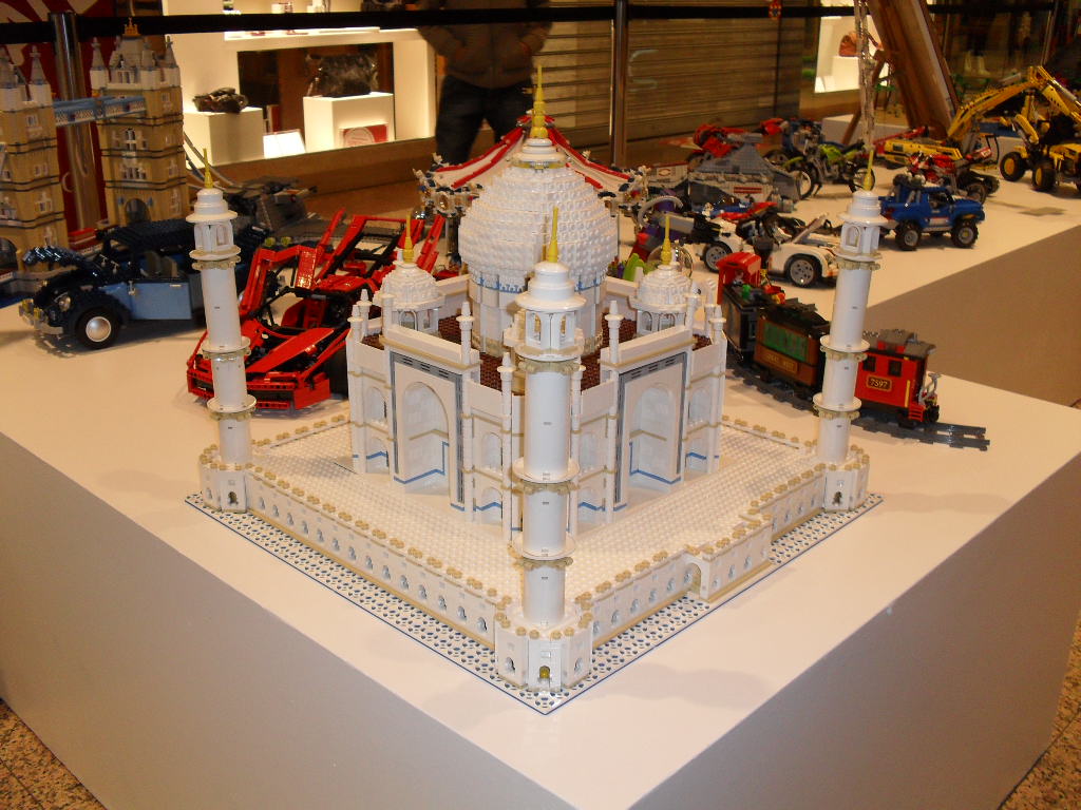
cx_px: 540
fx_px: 1093
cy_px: 405
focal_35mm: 35
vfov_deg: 40.7
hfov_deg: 52.6
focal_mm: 6.3
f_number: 3.2
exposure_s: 1/45
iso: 200
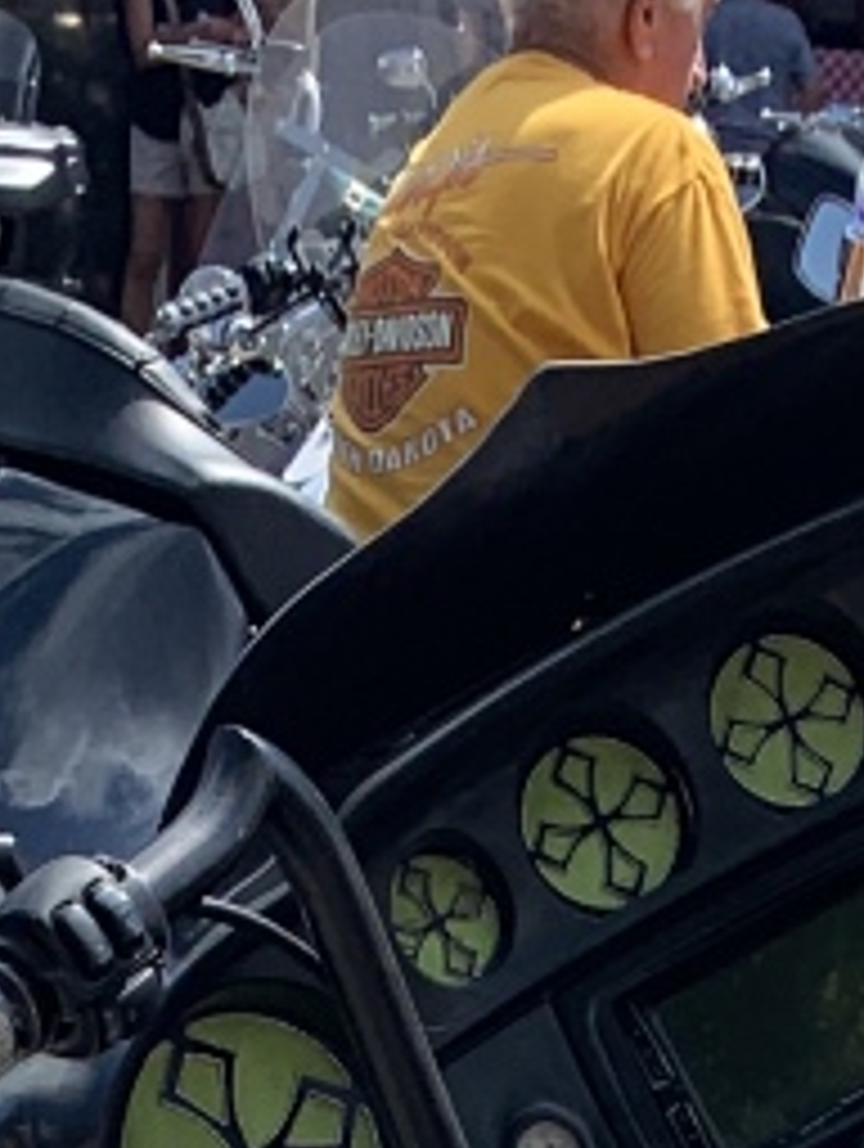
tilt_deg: -31.5
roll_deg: -3.9
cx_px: 801
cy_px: 3028
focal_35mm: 139
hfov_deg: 10.6
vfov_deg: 11.1
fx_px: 4614
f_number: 1.8
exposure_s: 1/1812
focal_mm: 4.25
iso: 25
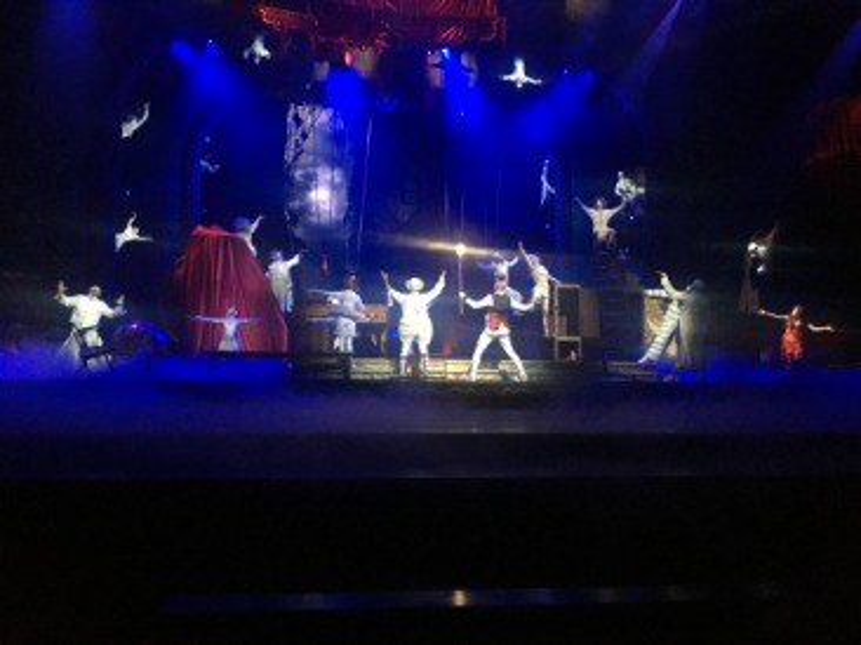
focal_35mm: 29
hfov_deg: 61.7
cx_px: 430
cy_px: 322
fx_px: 721
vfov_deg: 48.2
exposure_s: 1/30
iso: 200
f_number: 2.2
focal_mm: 4.15
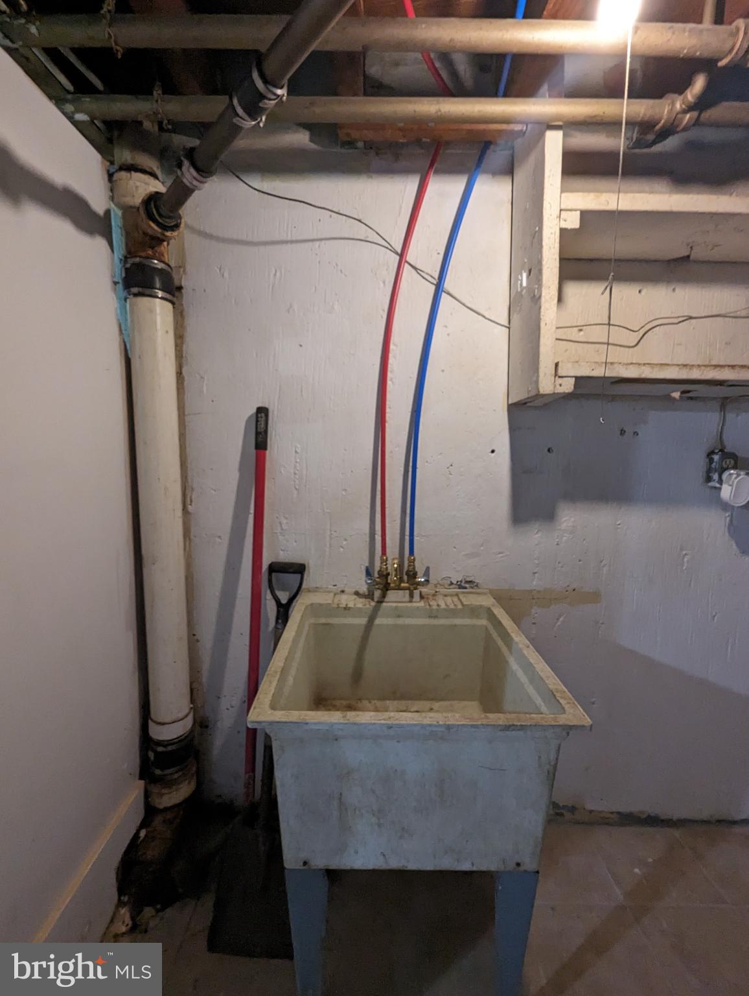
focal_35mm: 13
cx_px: 374
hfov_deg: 90.0
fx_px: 374
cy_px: 498
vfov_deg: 106.1
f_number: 2.2
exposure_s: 1/30
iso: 367
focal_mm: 1.95
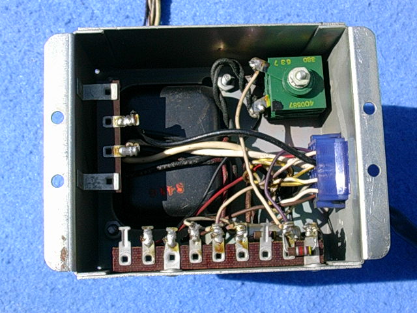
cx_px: 208
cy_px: 156
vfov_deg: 28.0
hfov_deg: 36.8
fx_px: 626
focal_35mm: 52
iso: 70
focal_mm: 7.9
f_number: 6.2
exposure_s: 1/332
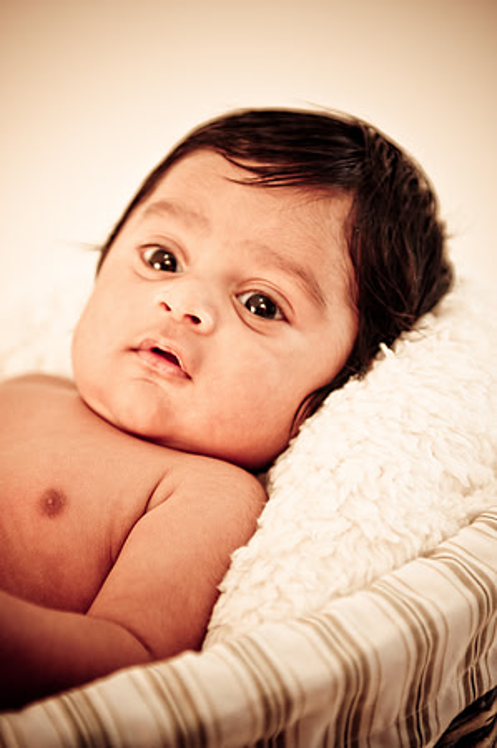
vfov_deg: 23.4
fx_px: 1806
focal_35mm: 87
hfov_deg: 15.7
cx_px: 248
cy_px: 374
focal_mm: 58
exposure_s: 1/100
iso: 100
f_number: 2.8
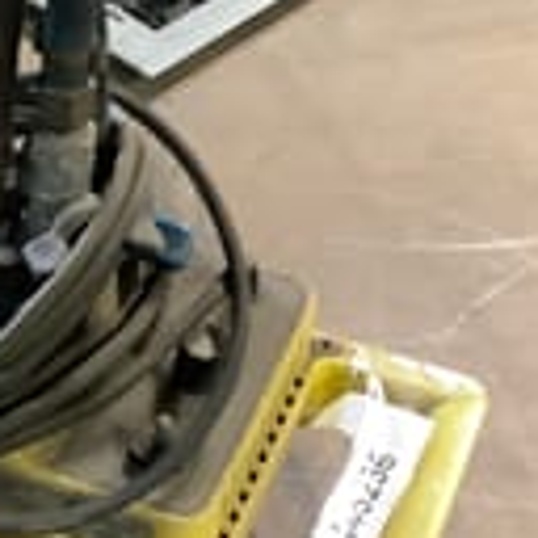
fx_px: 1881
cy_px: 343
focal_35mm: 107
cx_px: -139
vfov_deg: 16.2
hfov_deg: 15.6
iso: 400
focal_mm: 3.3
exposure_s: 1/25
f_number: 2.4
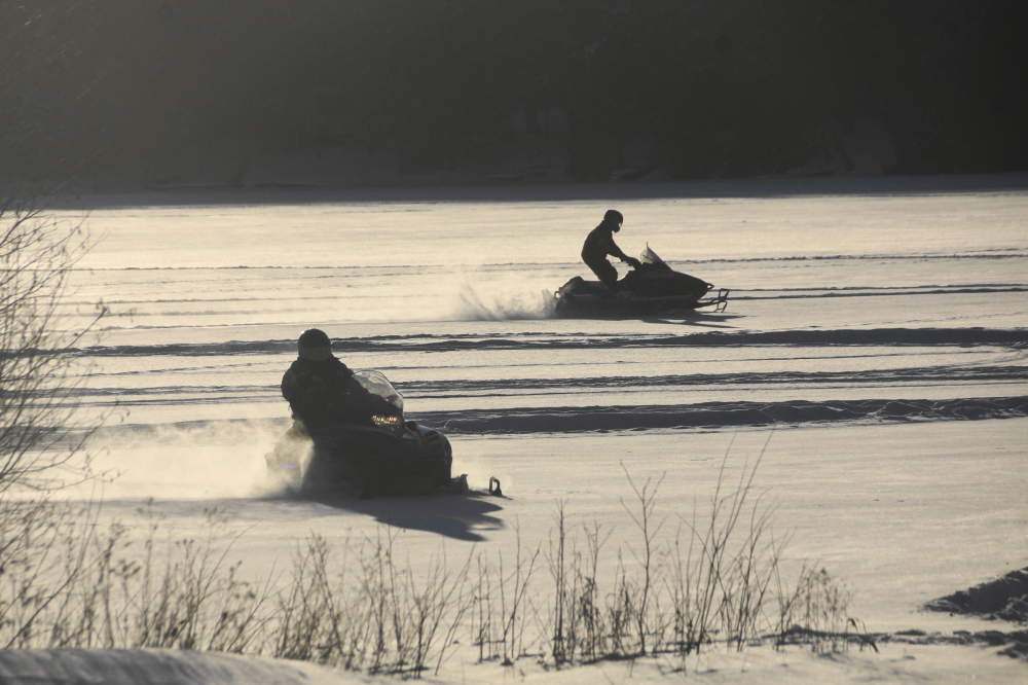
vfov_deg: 4.0
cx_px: 514
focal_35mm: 345
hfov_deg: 6.0
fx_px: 9848
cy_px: 342
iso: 400
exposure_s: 1/1250
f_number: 10
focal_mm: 230
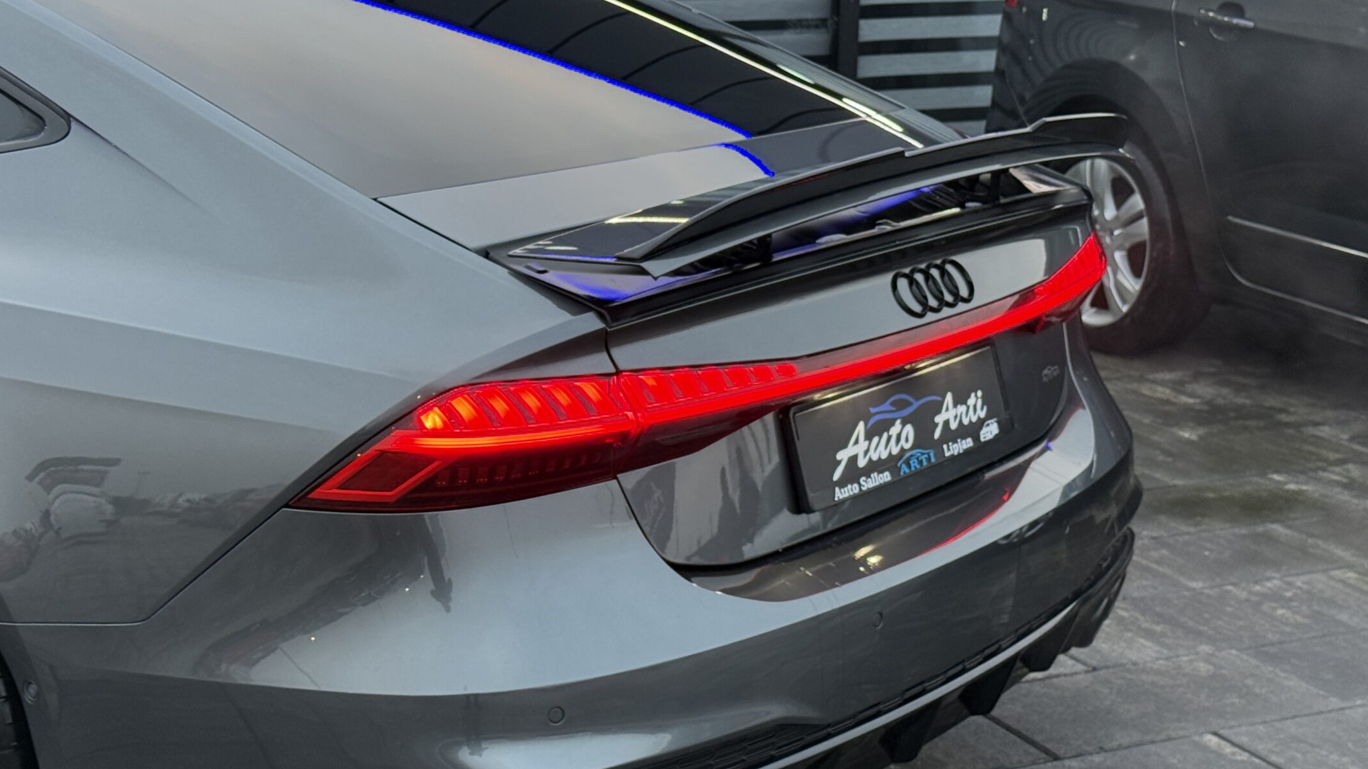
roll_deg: -0.2
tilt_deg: -12.6
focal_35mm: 63
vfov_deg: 19.1
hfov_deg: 33.3
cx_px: 611
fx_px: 2285
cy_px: 434
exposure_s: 1/56
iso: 125
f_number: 1.78
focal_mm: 6.76
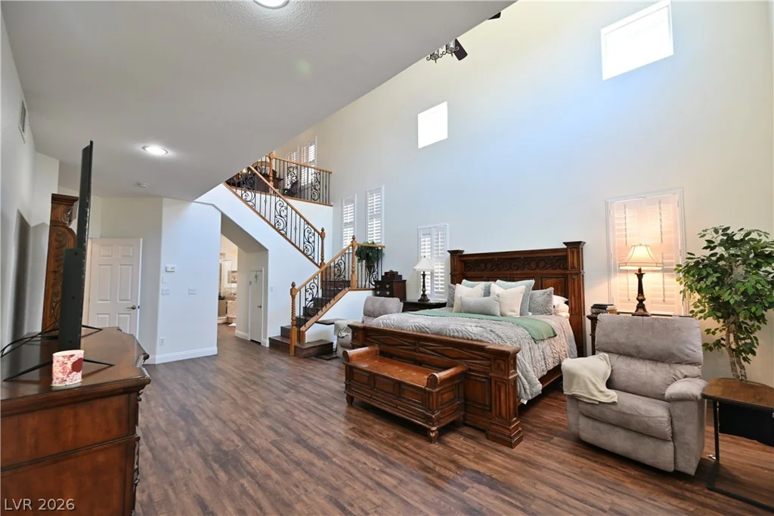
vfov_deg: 81.2
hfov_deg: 104.2
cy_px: 258
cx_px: 387
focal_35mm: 14
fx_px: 301
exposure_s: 1/30
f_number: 5.6
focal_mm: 14
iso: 800
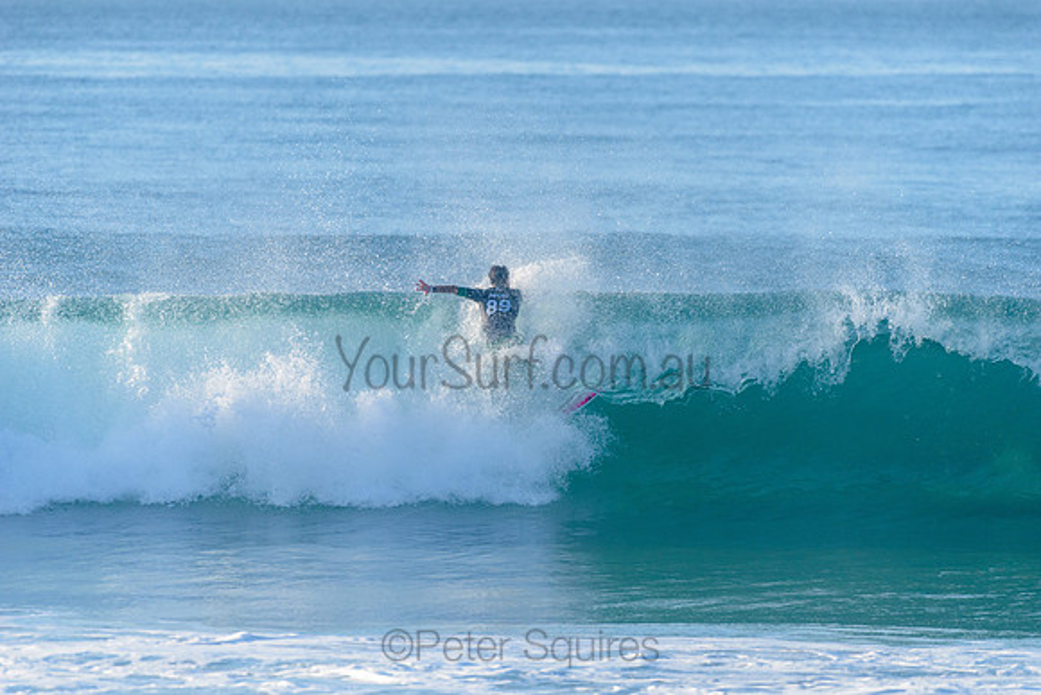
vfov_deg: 2.8
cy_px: 348
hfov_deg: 4.1
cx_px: 520
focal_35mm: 500
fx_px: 14464
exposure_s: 1/2000
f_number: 5.6
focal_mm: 500
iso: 450
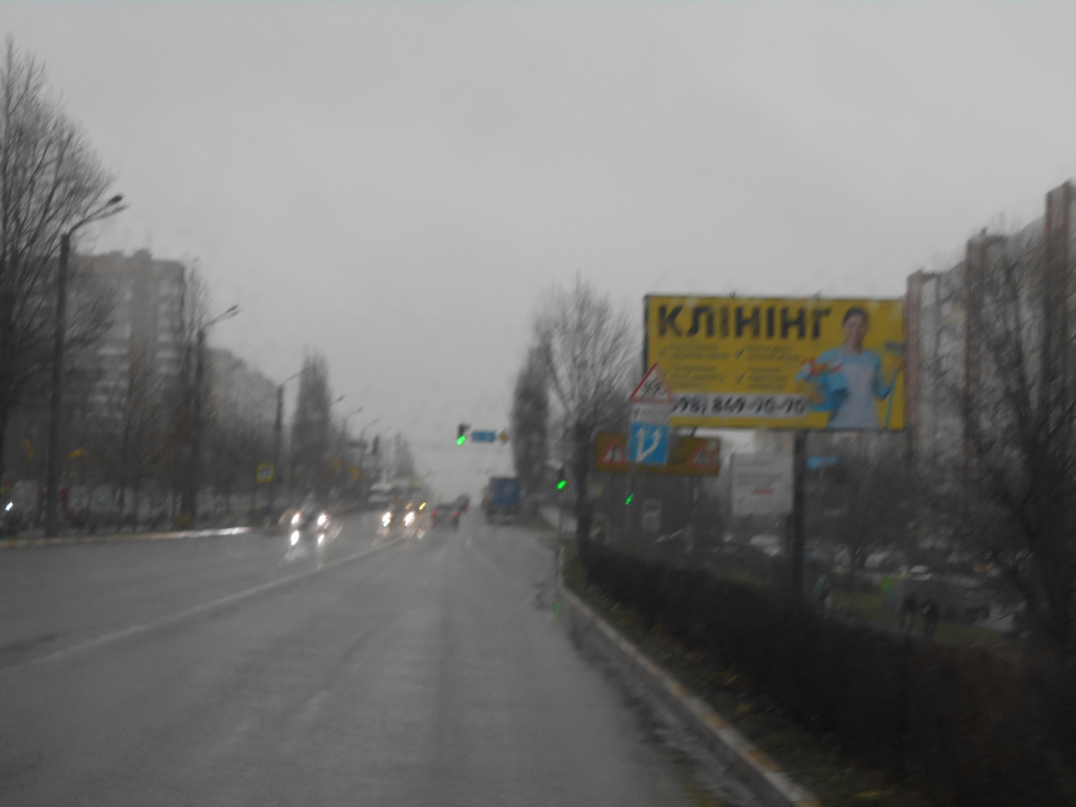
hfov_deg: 29.4
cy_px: 404
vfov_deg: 22.3
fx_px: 2052
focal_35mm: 66
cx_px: 538
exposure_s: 1/50
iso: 80
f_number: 5.3
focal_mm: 11.6
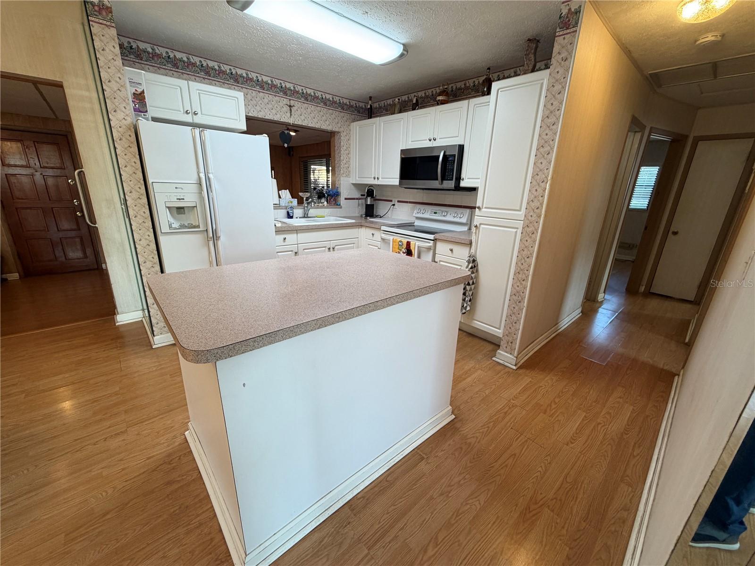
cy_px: 283
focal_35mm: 14
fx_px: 305
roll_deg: -1.1
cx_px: 378
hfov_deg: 102.1
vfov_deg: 85.7
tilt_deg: -16.8
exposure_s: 1/120
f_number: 2.2
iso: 125
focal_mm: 2.22
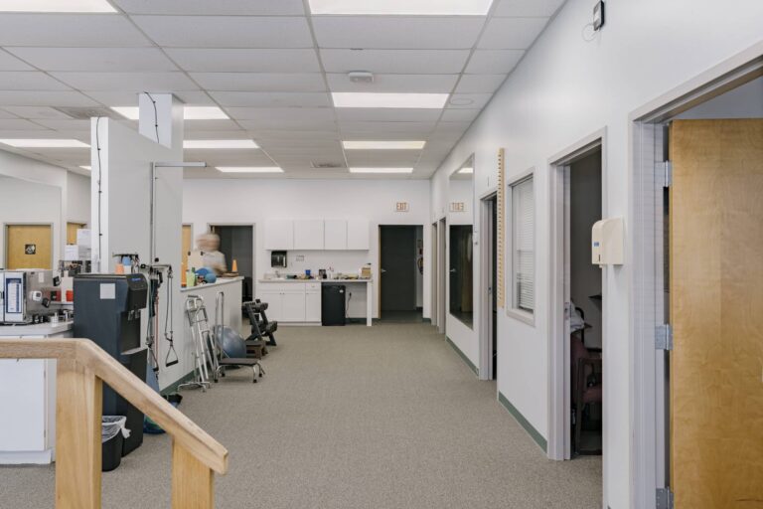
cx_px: 382
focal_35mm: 26
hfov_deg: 69.4
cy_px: 254
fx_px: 551
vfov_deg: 49.6
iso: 800
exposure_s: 1/125
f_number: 9
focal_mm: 26
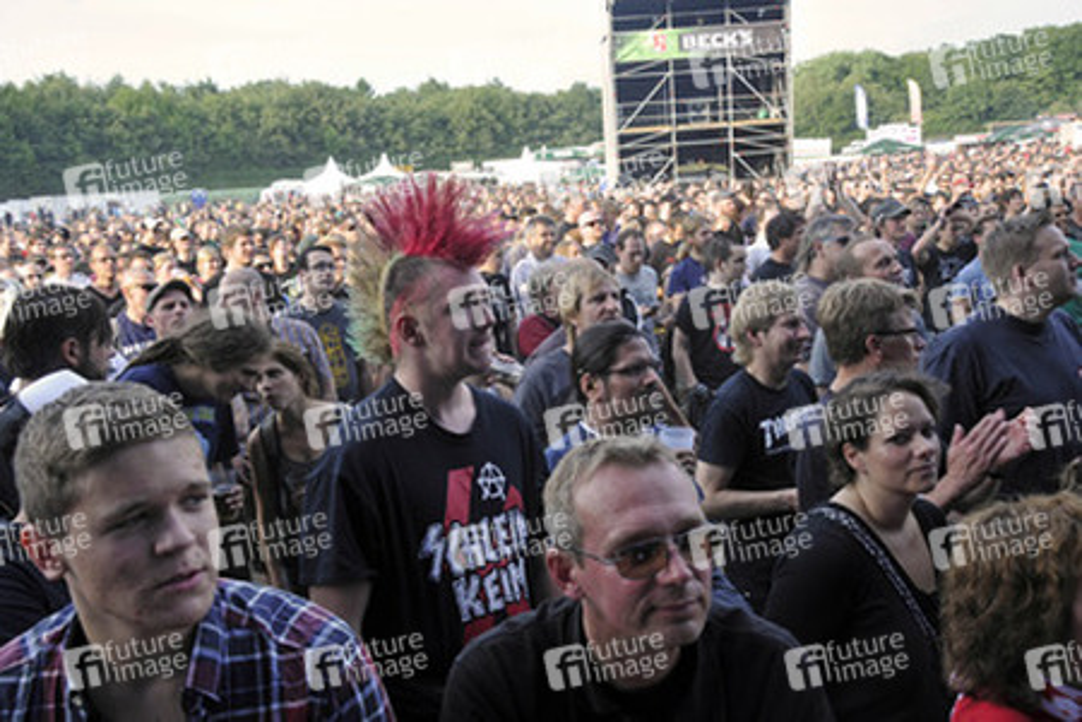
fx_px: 1082
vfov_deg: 36.9
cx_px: 541
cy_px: 361
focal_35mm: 36
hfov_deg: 53.1
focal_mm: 24
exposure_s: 1/160
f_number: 6.3
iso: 200
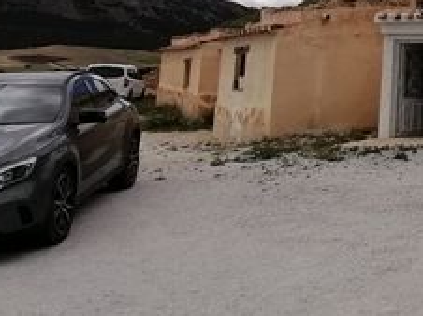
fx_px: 647
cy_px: 4
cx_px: 547
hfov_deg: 29.3
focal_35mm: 53
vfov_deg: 26.1
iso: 50
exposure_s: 1/2336
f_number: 2.4
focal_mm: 2.7
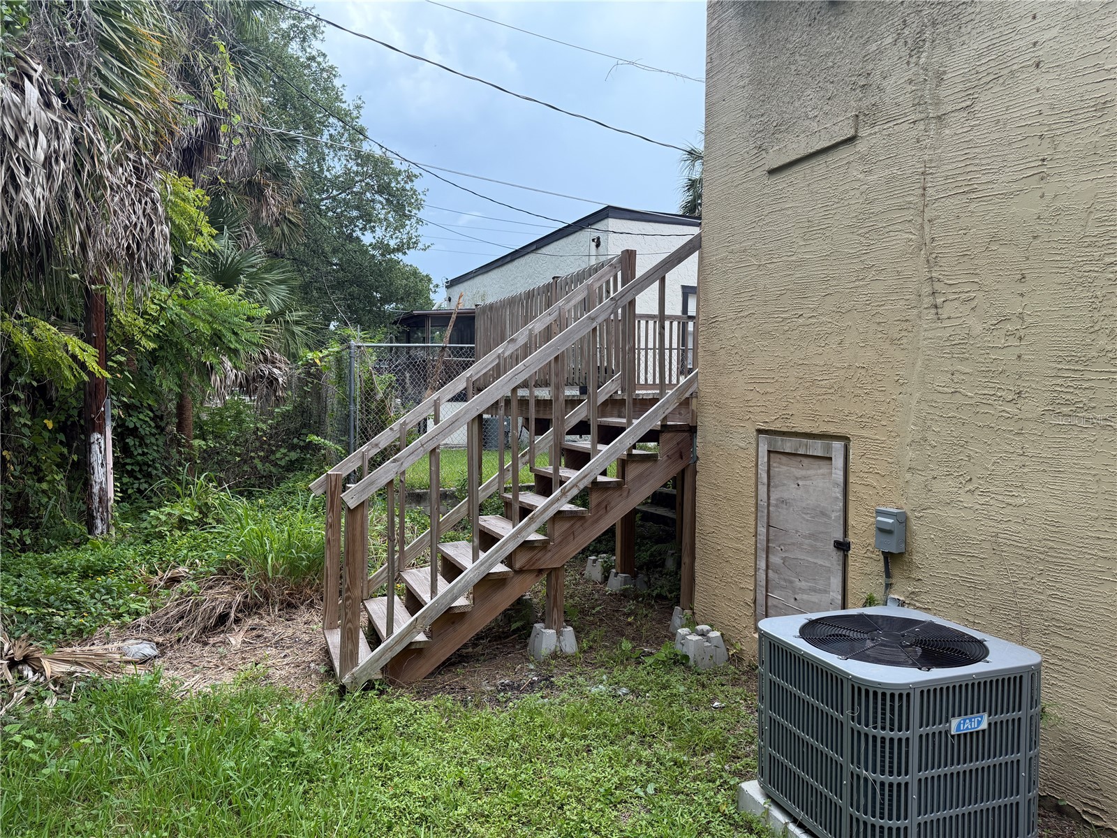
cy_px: 419
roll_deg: -1.2
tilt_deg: -1.9
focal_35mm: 24
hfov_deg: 71.6
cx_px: 558
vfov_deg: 56.8
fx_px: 774
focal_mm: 6.76
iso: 100
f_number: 1.78
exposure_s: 1/1653
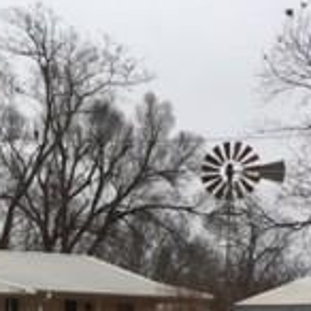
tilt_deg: -3.3
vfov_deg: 14.9
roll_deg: +0.2
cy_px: 400
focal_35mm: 112
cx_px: -26
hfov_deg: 15.2
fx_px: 1138
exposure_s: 1/879
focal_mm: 4.15
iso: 32
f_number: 2.2
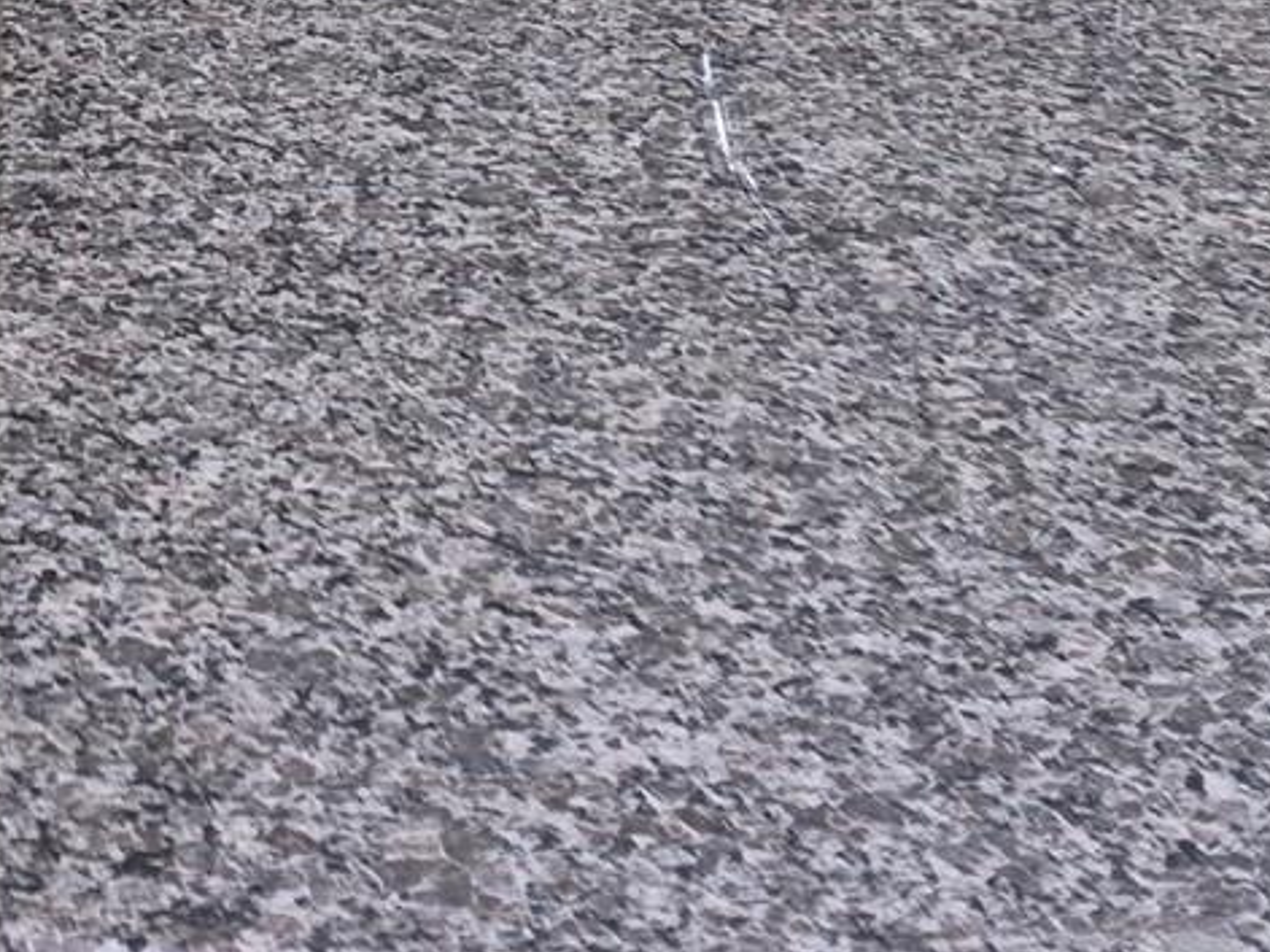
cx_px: -332
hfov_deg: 18.4
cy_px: -809
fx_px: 3668
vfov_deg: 13.2
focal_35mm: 100
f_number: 1.8
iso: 50
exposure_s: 1/60
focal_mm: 5.4
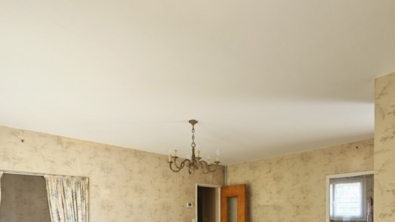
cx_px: 205
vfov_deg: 48.3
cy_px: 211
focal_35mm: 20
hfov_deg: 86.6
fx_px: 209
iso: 125
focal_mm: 1.82
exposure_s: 1/33
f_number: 2
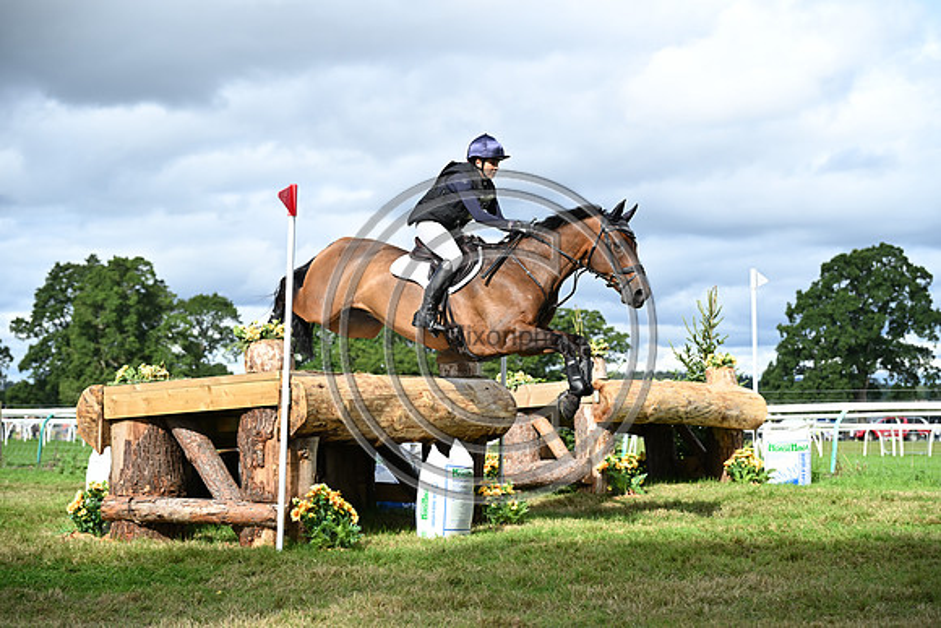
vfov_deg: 20.0
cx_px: 470
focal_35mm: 68
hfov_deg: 29.6
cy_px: 314
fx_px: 1778
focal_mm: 68
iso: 320
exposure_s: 1/1250
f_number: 4.5
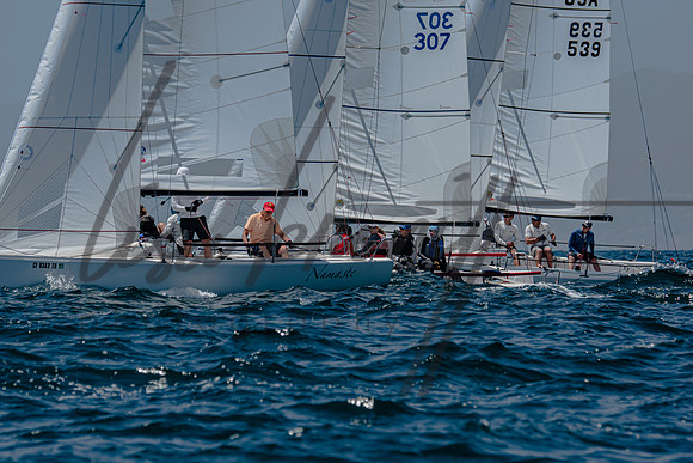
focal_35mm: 366
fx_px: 7054
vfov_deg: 3.8
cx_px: 346
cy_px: 232
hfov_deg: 5.6
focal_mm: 240
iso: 200
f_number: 5.3
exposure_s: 1/2000
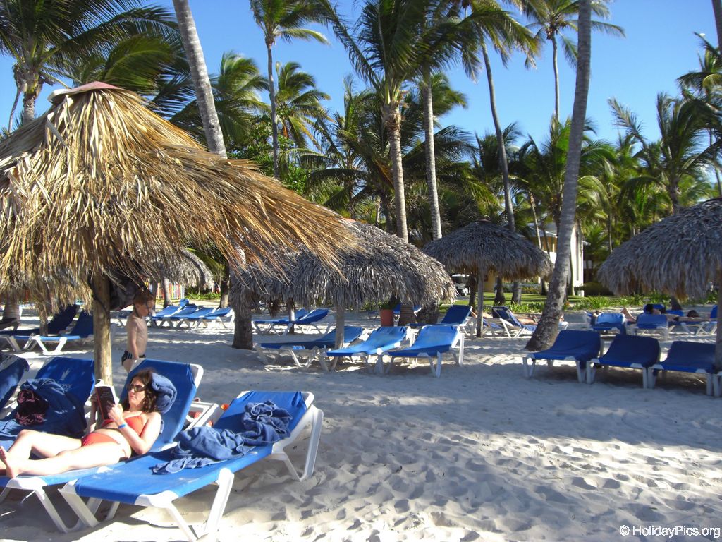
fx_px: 793
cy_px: 271
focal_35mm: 38
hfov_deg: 49.0
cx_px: 361
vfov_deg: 37.7
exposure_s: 1/640
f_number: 2.7
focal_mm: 6.2
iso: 64
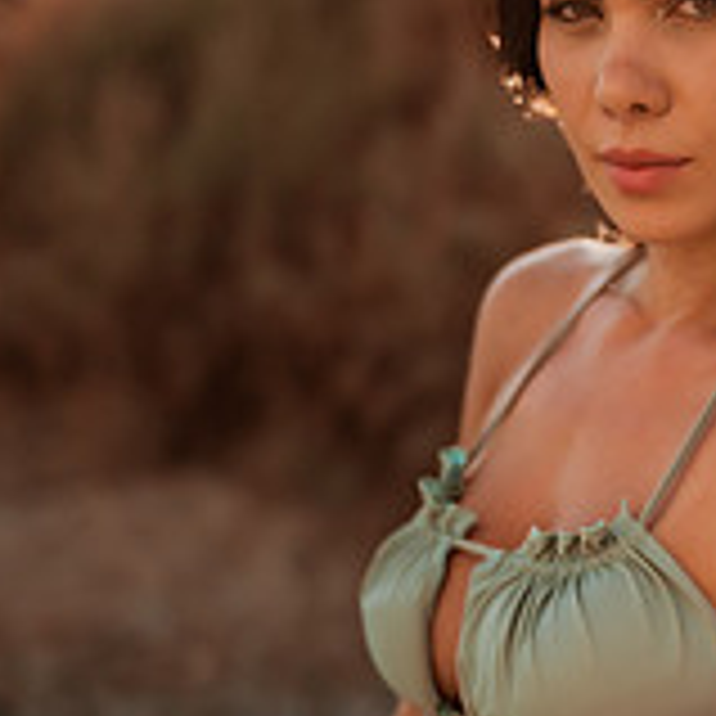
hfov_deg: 20.2
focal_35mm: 84
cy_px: 540
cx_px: 664
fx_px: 1966
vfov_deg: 20.5
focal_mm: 35
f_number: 1.4
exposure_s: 1/8000
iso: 100
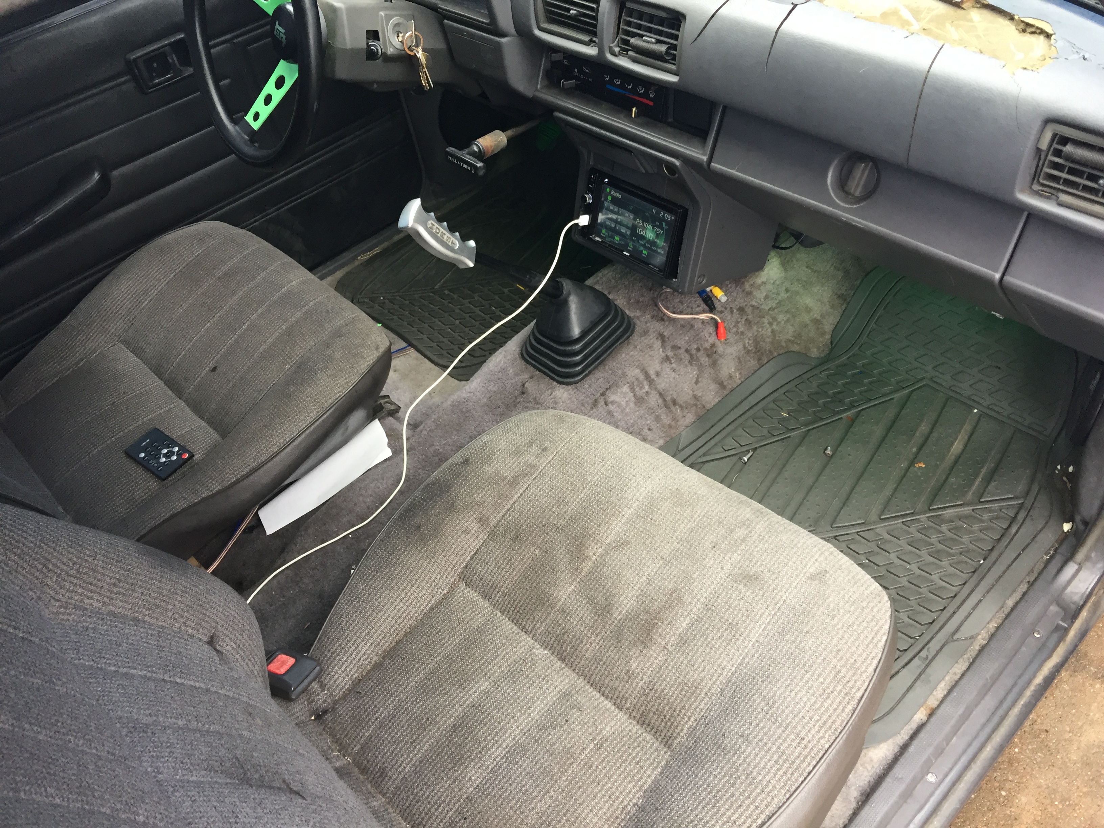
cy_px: 414
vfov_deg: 48.2
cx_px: 552
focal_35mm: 29
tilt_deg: -46.4
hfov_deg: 61.7
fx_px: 925
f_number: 2.2
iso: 40
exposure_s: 1/30
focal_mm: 4.15
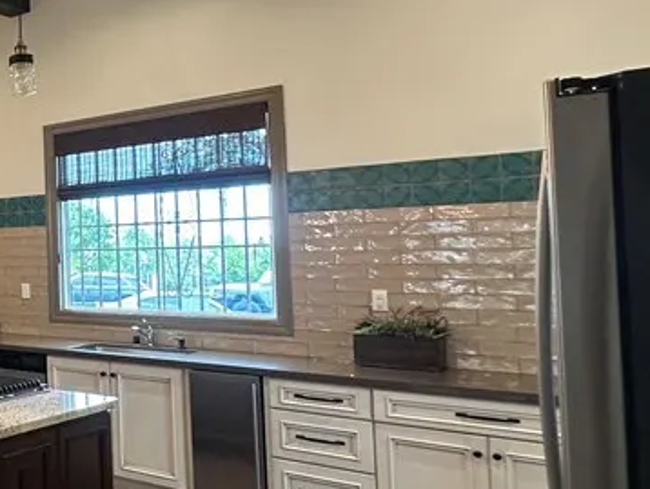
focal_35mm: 40
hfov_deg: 34.5
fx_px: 752
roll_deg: +0.5
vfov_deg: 36.0
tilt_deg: +3.1
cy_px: 224
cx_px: -176
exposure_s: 1/60
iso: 160
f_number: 2.2
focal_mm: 2.22
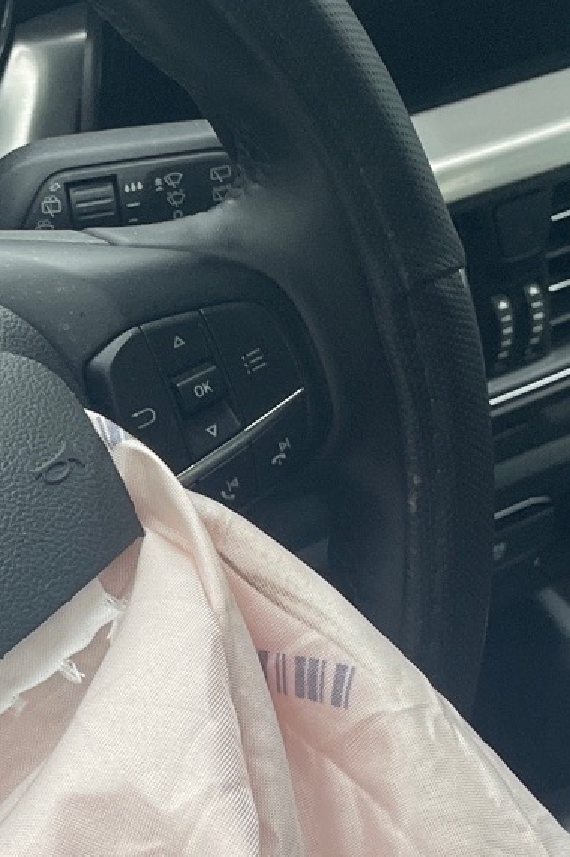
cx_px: -28
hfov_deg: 14.7
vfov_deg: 22.4
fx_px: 2164
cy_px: 477
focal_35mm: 91
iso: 100
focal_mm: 4.2
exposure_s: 1/121
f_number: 1.6
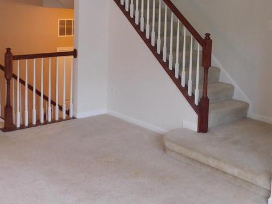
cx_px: 141
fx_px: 409
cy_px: 32
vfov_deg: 27.3
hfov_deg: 36.8
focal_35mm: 52
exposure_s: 1/30
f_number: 3
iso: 220
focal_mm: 4
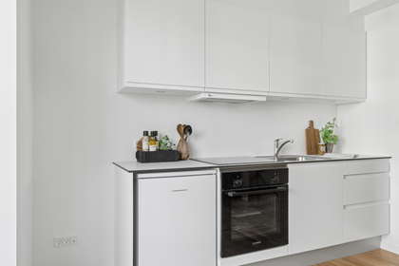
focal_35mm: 27
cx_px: 200
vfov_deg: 47.9
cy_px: 133
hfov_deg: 67.4
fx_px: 299
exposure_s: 1/25
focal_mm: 18
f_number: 8
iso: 200
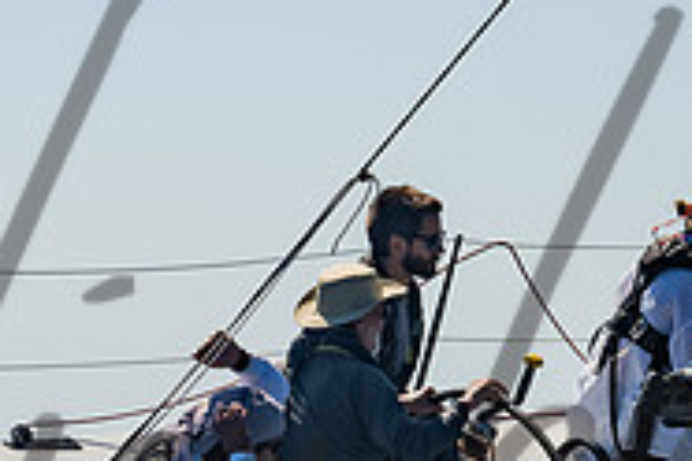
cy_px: 271
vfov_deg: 3.2
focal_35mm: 433
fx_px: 8323
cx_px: 328
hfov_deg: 4.8
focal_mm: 102
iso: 160
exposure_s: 1/400
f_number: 6.3
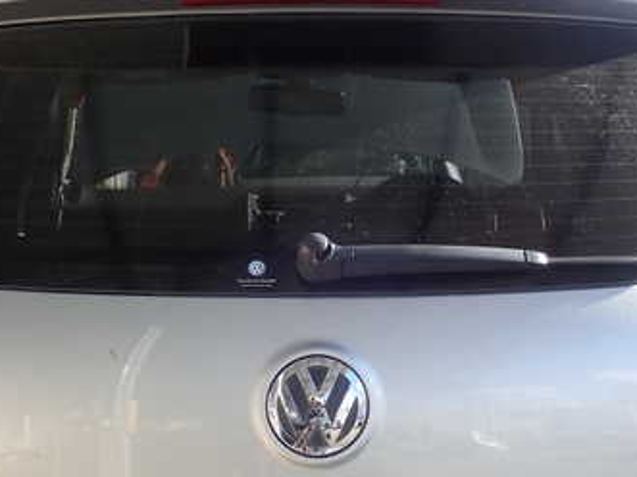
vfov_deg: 18.8
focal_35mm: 78
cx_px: 302
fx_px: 1435
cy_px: 325
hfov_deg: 25.0
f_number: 4
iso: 125
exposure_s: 1/160
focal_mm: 7.86
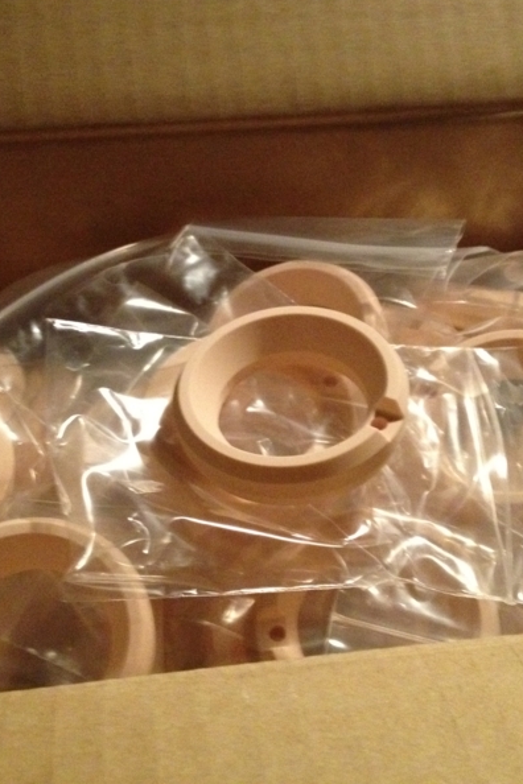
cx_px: 247
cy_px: 389
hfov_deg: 27.5
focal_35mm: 49
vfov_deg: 40.3
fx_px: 1068
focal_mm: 4.28
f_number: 2.4
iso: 800
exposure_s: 1/15
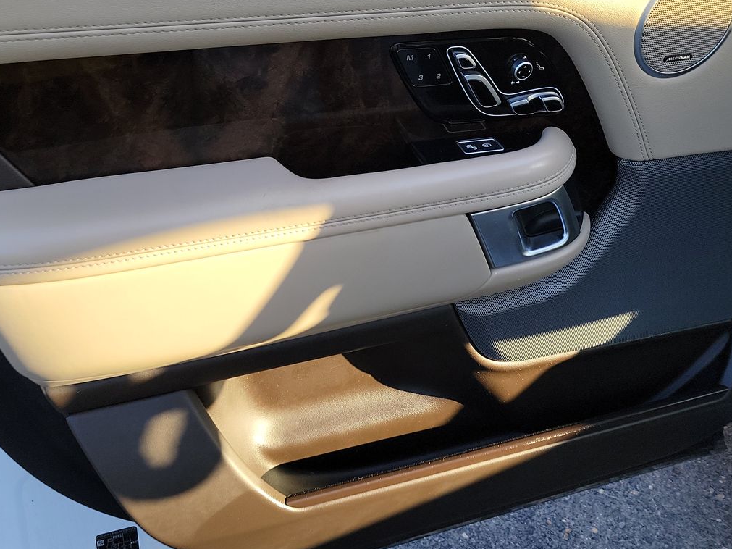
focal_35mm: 38
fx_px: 803
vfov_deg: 37.5
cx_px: 331
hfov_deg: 48.9
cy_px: 210
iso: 71
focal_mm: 6.7
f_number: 1.8
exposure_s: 1/119
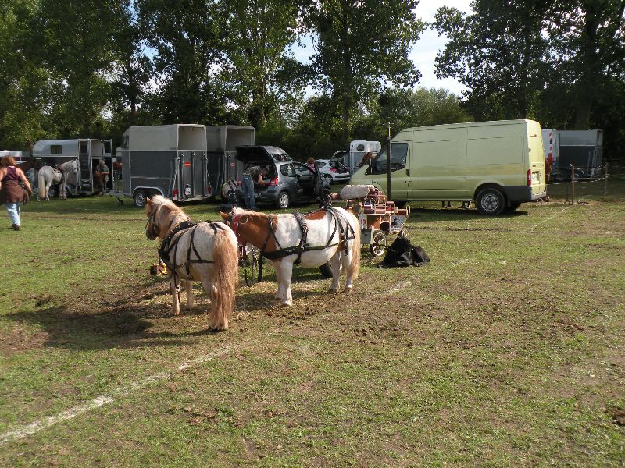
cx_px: 312
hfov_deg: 55.4
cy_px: 234
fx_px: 596
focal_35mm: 33
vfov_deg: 42.9
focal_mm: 5.8
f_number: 3.5
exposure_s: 1/764
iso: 100
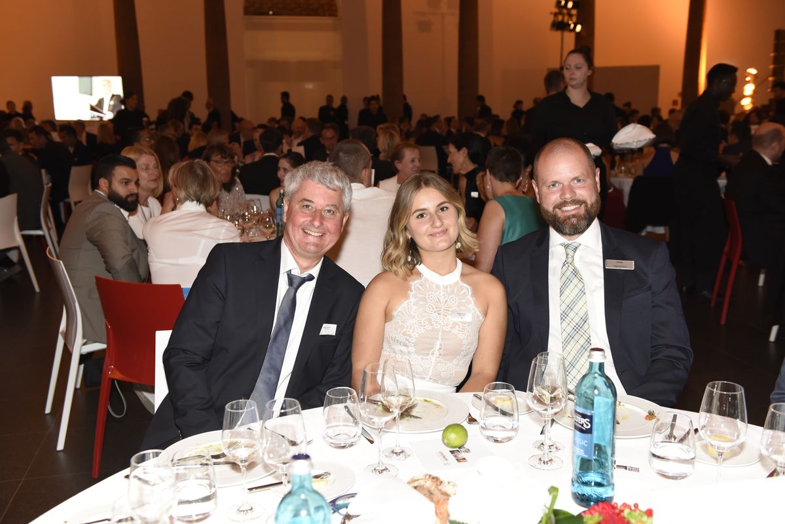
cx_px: 392
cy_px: 262
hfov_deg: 53.1
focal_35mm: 36
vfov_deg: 36.9
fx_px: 785
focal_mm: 36
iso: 1600
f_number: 4
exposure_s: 1/80
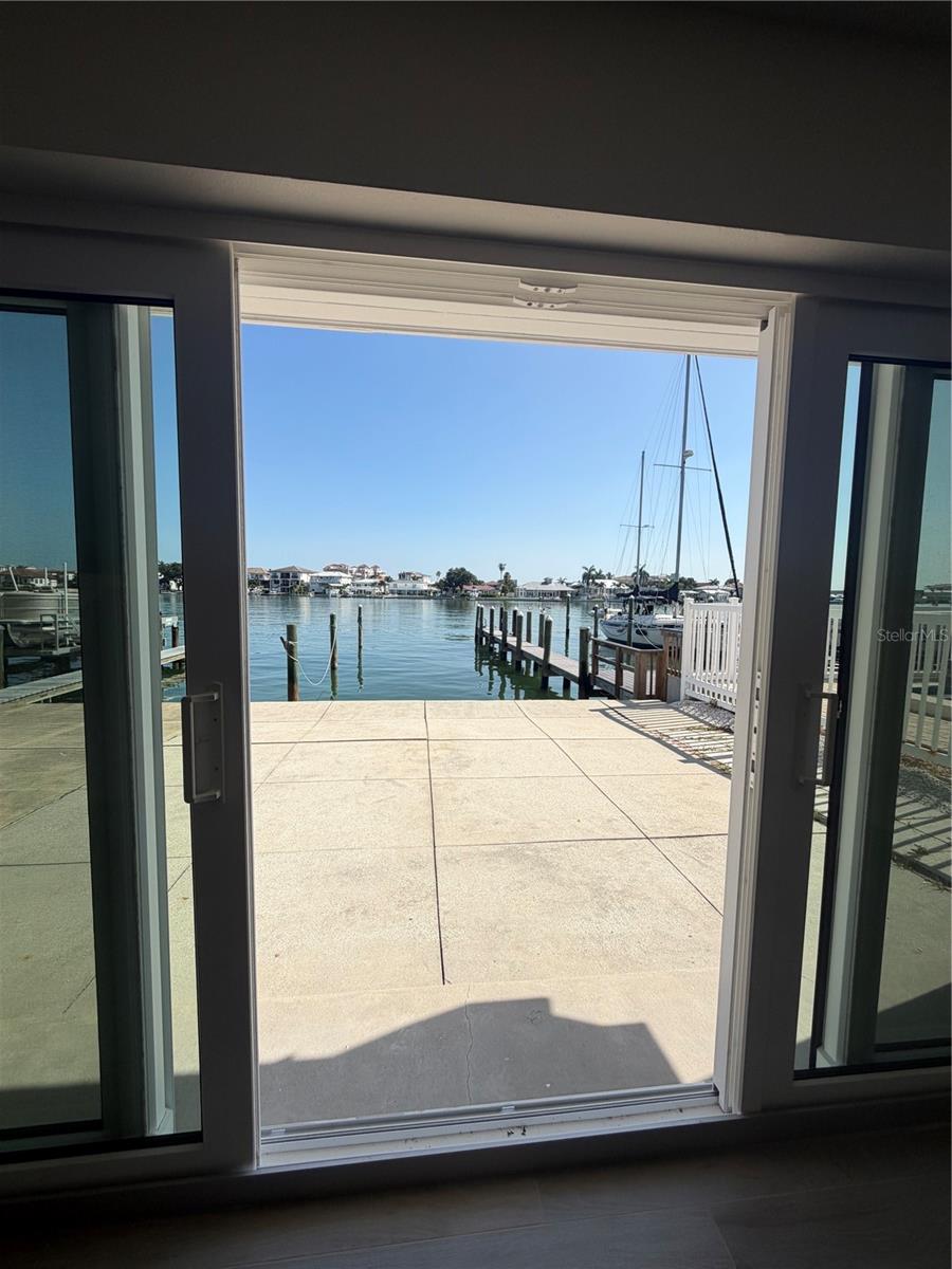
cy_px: 634
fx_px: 513
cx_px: 476
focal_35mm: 14
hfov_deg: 85.7
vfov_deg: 102.1
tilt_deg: -5.3
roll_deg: -1.3
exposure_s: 1/1312
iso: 20
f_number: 2.2
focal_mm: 2.22
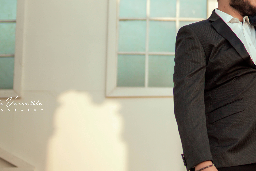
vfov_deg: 8.9
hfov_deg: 13.0
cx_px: 296
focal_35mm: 154
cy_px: 52
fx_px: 1095
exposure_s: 1/2500
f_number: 1.4
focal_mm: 50
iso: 250
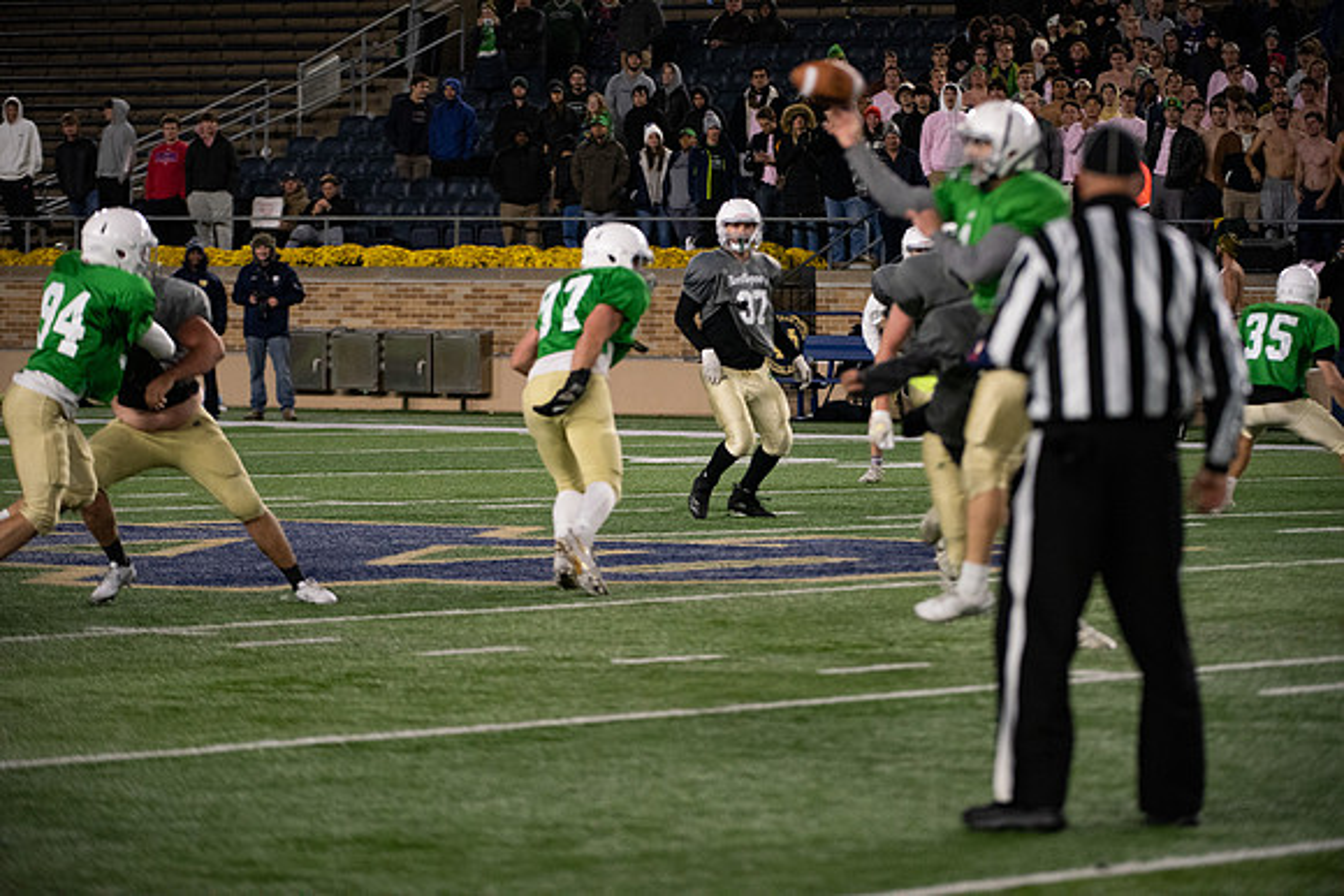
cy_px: 448
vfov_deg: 6.9
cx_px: 672
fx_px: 7468
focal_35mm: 200
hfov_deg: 10.3
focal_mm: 200
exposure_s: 1/500
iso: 3200
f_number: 4
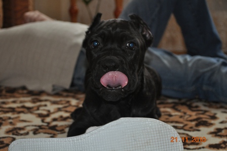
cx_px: 114
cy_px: 76
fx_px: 425
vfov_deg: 20.1
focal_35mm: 68
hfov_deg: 29.9
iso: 800
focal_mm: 45
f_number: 5.3
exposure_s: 1/30
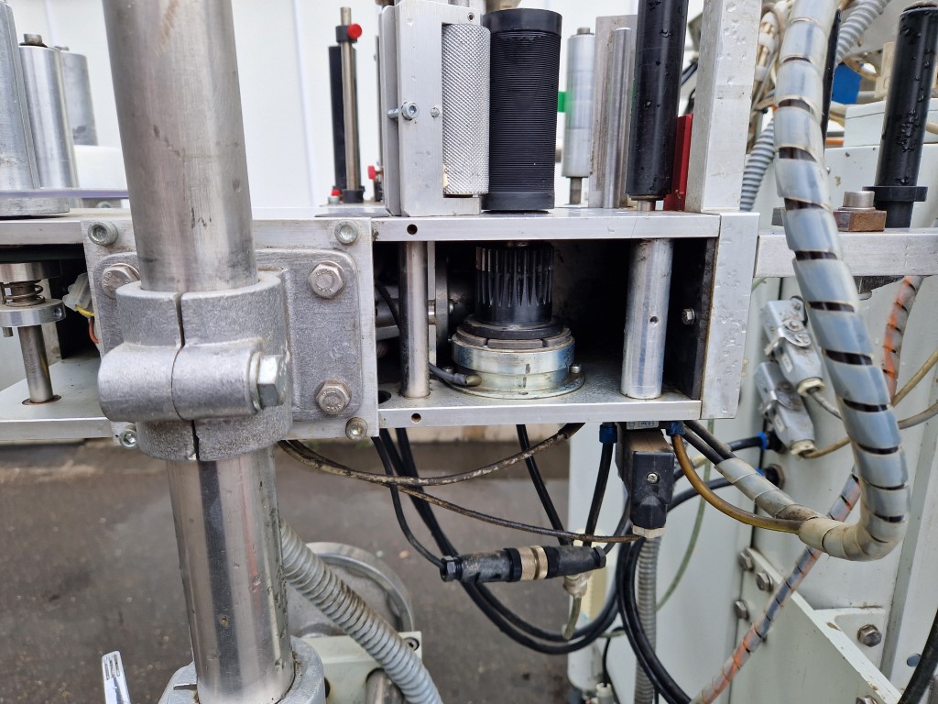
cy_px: 352
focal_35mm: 23
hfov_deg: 73.9
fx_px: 623
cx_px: 469
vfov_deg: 58.9
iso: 50
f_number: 1.8
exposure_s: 1/548
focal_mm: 5.4
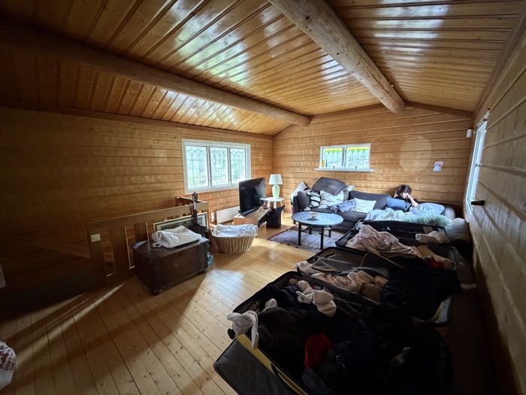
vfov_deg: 85.7
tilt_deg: -8.3
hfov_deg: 102.1
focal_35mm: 14
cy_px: 198
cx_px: 263
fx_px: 213
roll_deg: +1.7
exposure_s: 1/60
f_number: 2.2
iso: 1250
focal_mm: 2.22
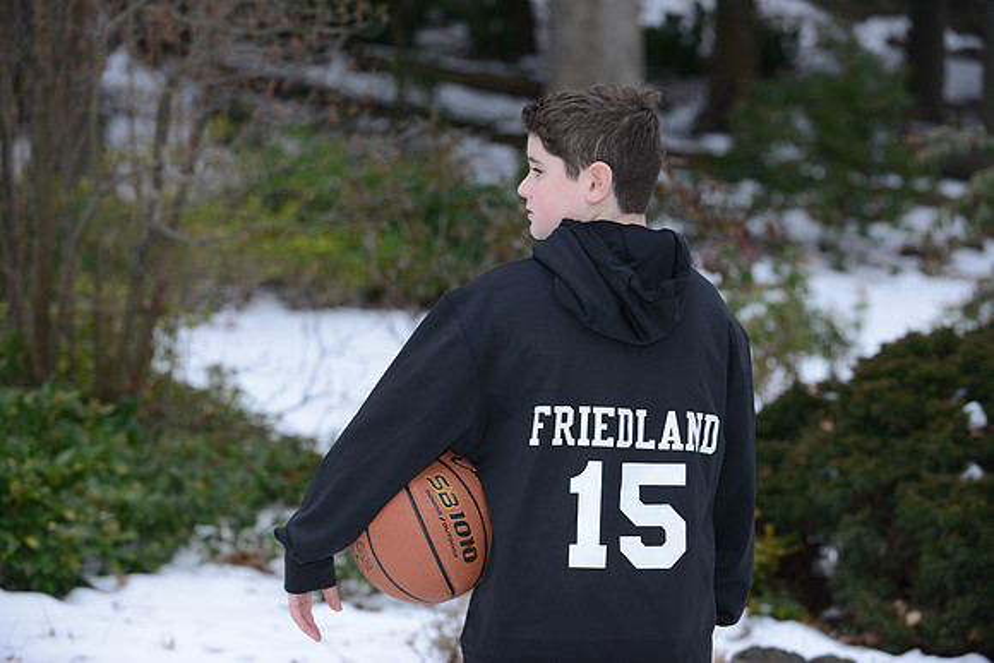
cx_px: 497
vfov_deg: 13.4
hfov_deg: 20.0
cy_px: 332
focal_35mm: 102
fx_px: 2817
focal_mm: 102
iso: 800
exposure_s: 1/250
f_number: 5
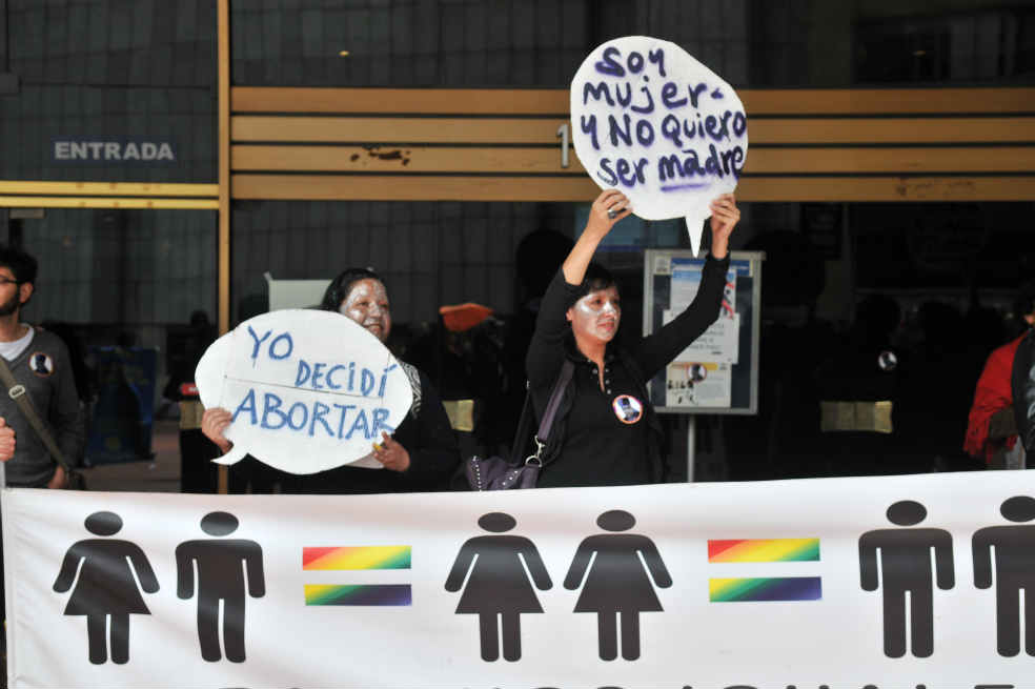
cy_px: 344
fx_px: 1465
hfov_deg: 38.9
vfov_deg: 26.5
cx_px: 518
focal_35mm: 51
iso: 400
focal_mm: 34
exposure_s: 1/1000
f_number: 3.5
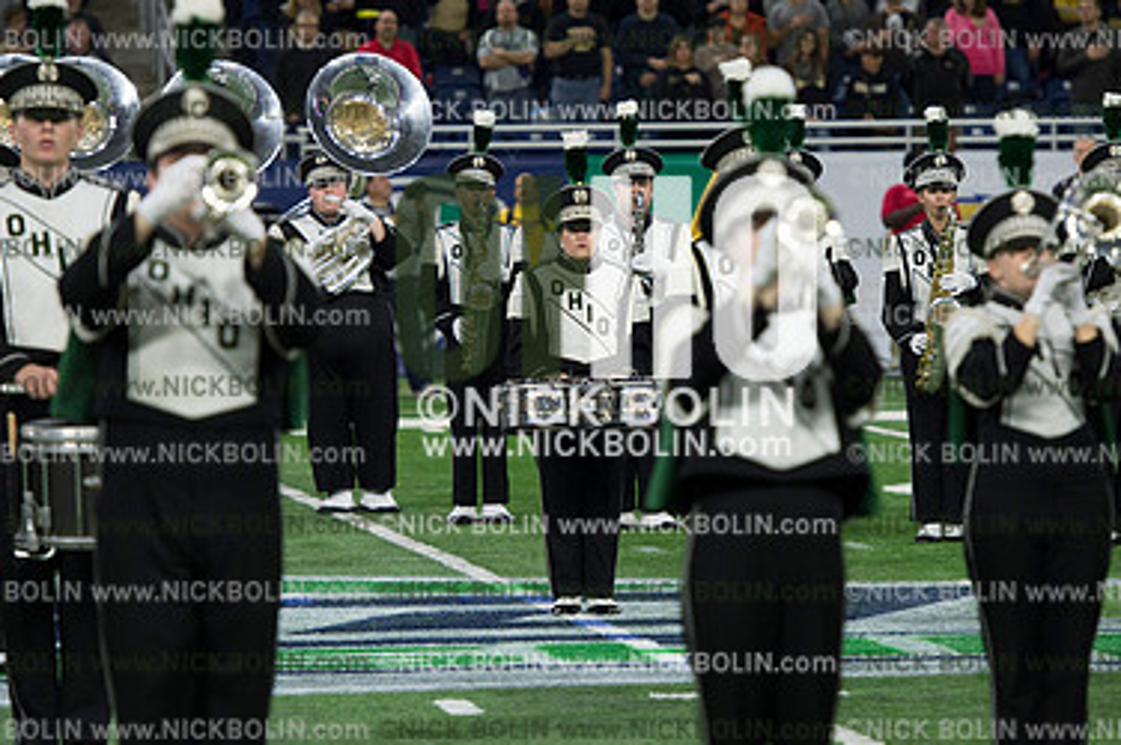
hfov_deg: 8.3
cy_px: 316
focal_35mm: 247
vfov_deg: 5.6
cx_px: 605
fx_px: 7684
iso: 2500
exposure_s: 1/2000
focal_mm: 160
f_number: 3.5
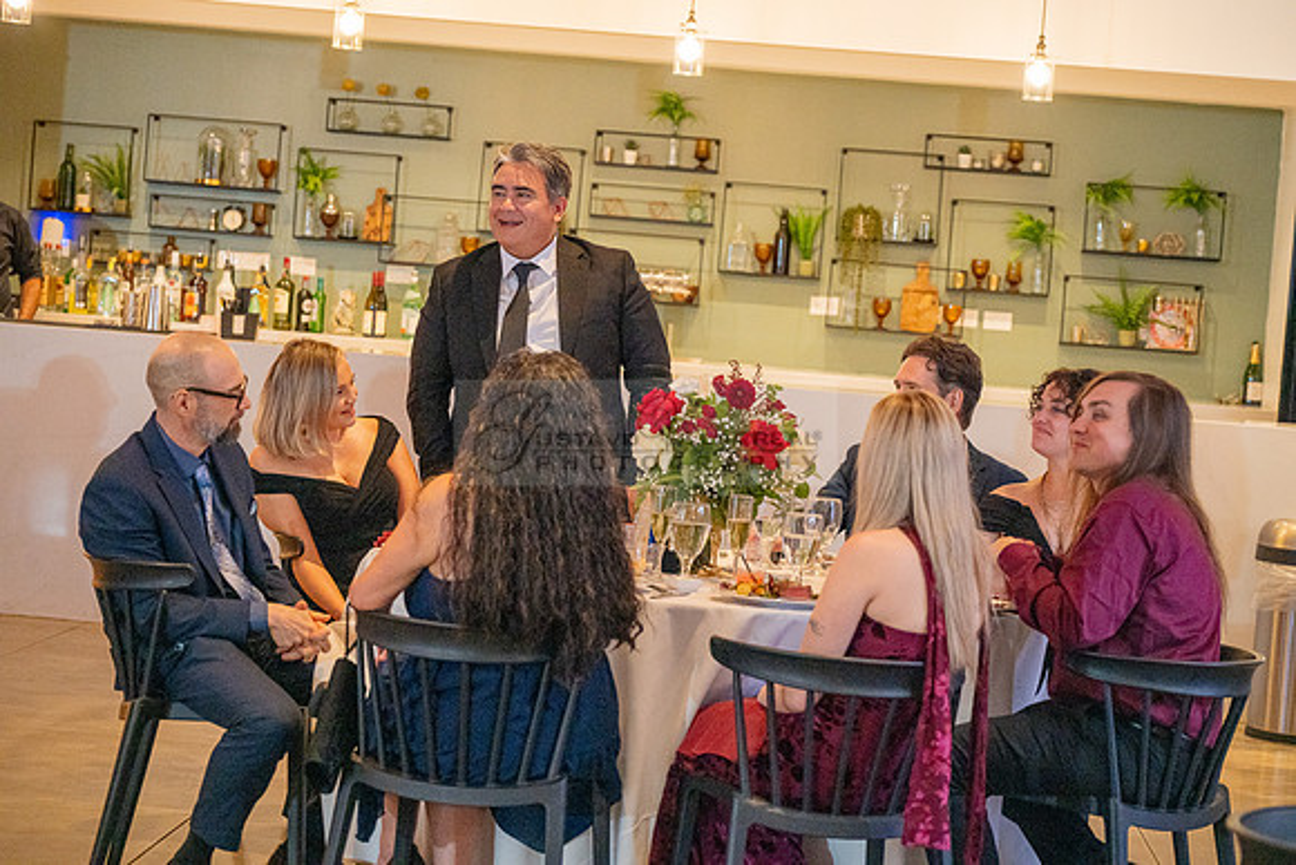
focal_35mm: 86
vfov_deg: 15.9
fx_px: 3097
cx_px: 648
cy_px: 432
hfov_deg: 23.6
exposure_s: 1/200
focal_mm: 86
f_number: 4
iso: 3200
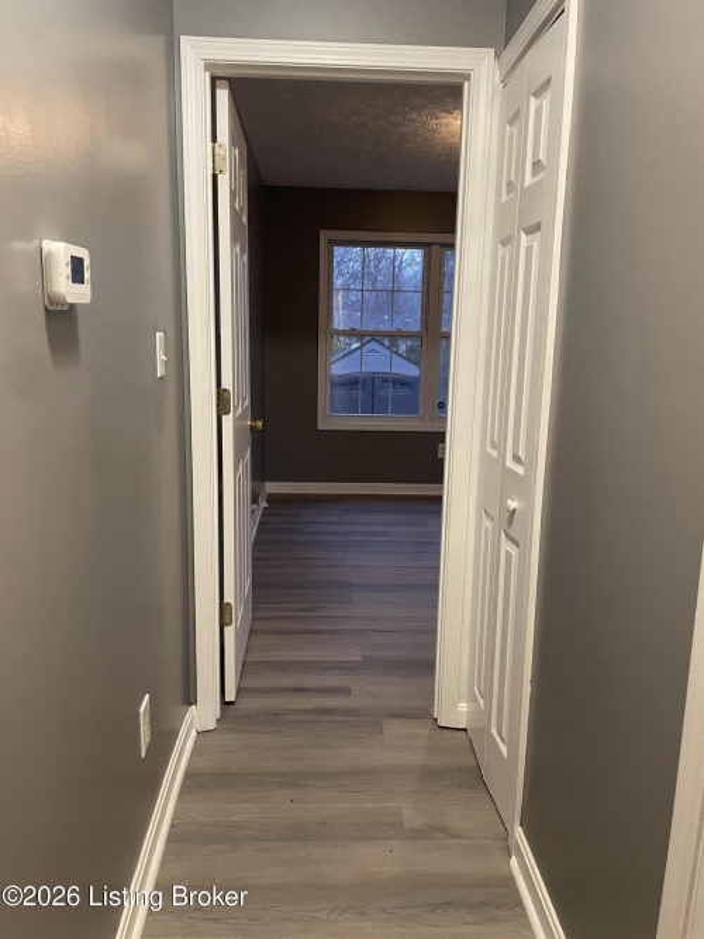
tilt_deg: -11.4
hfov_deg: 53.0
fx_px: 705
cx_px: 352
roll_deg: -1.4
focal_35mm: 26
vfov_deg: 67.3
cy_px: 470
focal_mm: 4.2
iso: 400
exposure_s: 1/60
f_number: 1.6
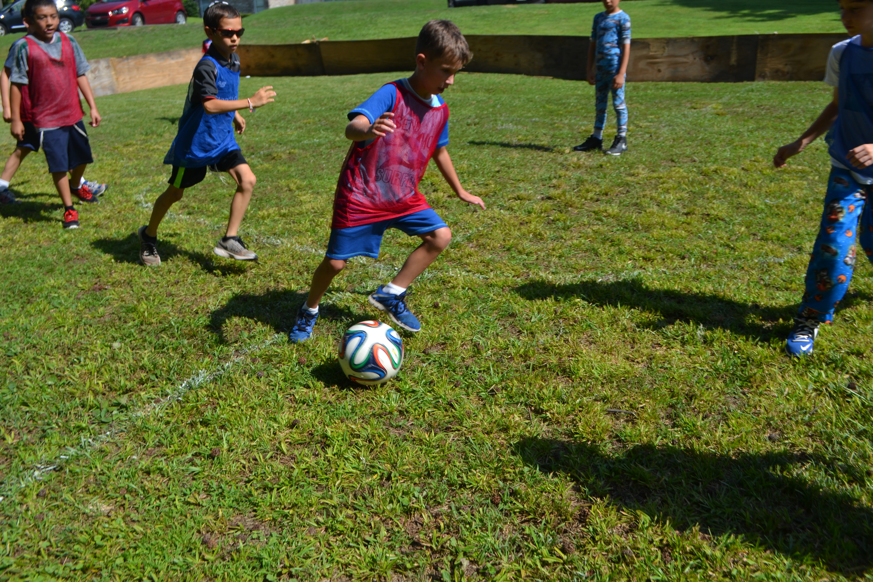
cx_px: 436
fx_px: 727
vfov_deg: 43.6
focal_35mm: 30
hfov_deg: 61.9
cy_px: 291
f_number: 8
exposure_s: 1/250
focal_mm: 20
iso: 100
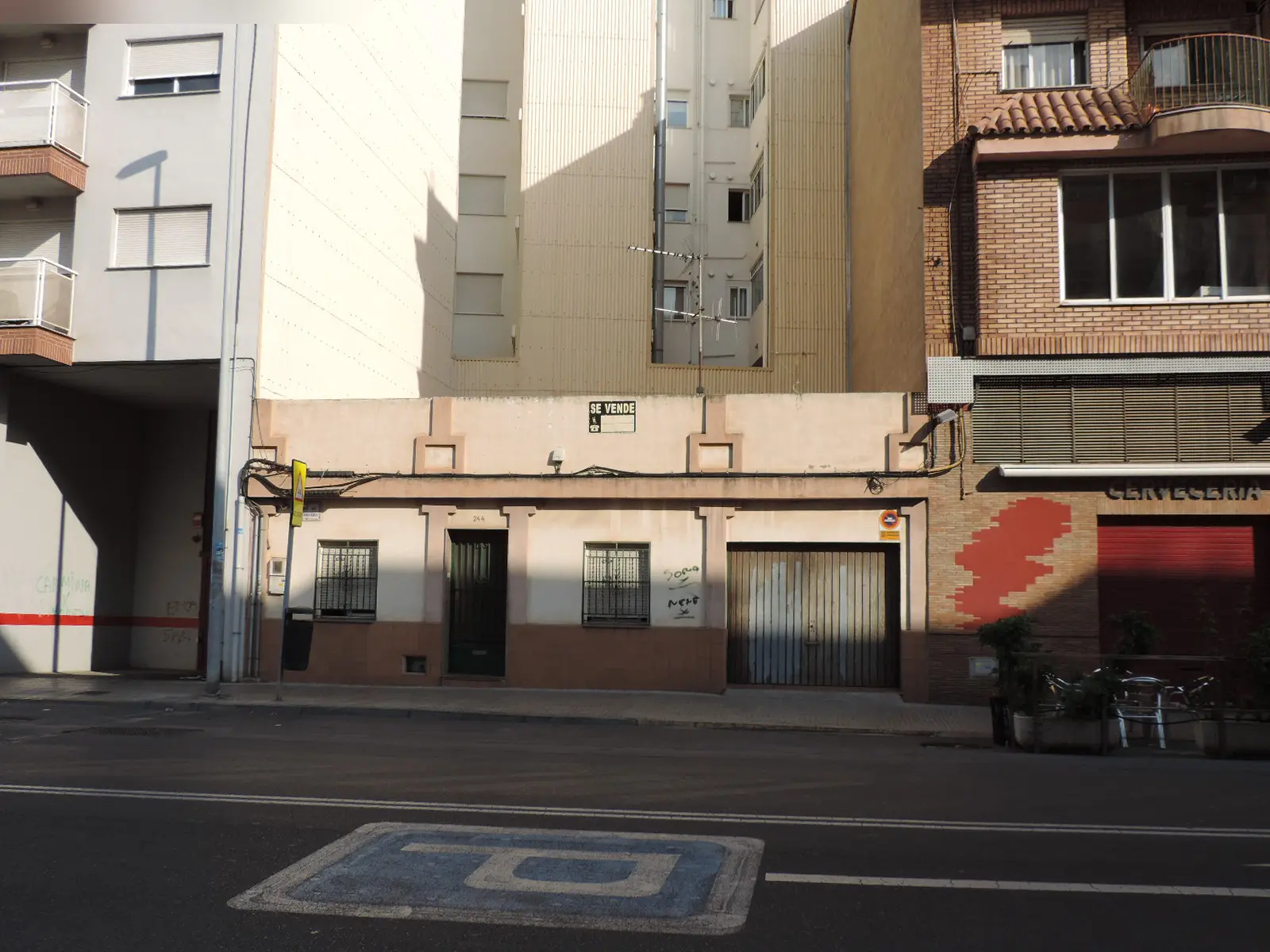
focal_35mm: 33
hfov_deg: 55.4
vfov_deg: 42.9
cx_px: 635
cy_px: 476
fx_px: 1211
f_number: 3.2
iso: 80
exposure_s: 1/1000
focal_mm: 5.8
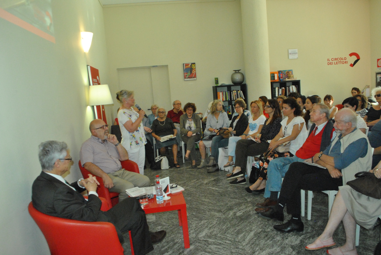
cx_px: 190
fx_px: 286
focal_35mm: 27
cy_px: 128
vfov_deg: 48.1
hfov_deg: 67.3
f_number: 5.6
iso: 1600
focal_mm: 18
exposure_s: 1/60
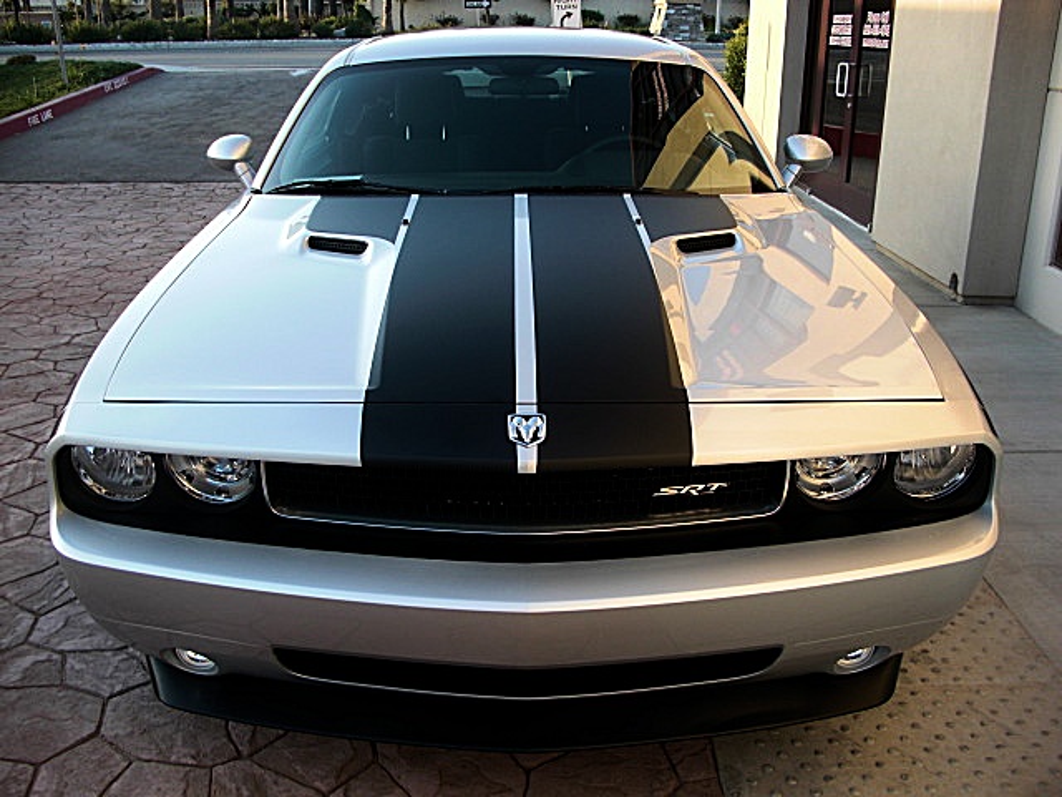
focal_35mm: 36
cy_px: 398
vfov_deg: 39.7
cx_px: 531
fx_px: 1104
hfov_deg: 51.4
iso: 50
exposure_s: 1/100
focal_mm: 6.3
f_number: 2.8
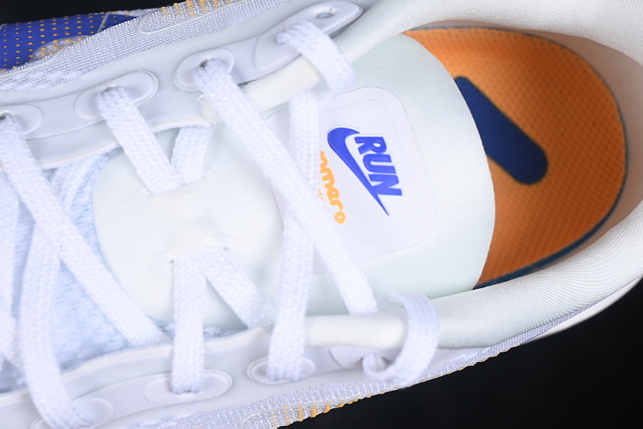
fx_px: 1536
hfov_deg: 23.6
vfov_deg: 15.9
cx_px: 283
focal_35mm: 86
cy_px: 209
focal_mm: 50
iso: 160
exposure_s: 1/80
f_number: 7.1
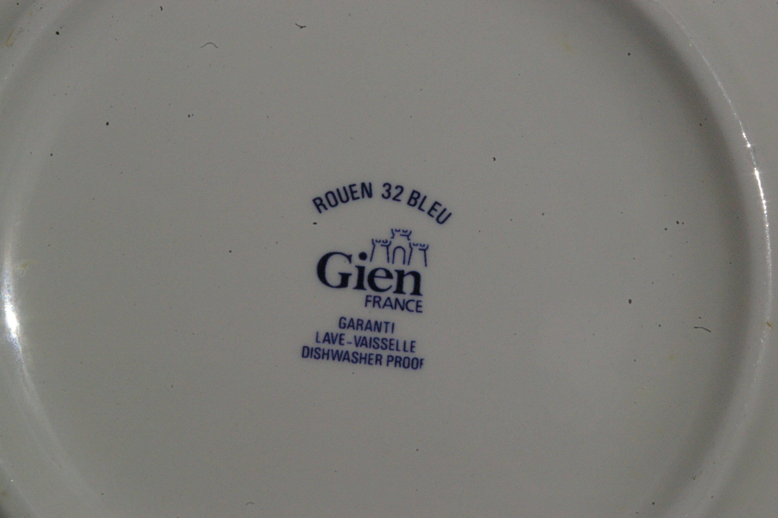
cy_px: 259
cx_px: 389
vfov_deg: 34.1
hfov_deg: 49.6
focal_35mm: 39
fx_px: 842
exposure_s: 1/1500
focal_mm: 26
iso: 1600
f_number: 27
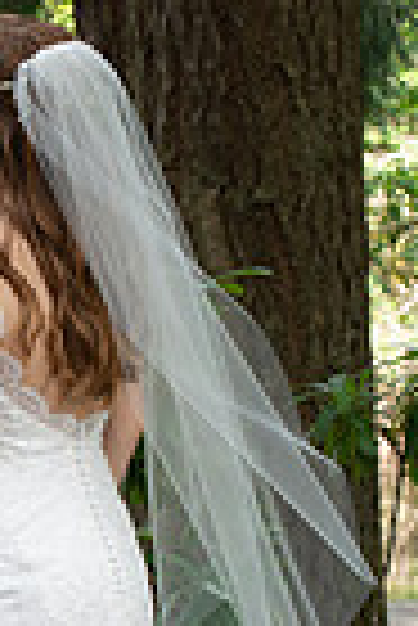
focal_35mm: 242
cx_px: -45
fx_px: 4204
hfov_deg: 5.7
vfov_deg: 8.5
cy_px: 509
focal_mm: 75
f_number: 9
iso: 800
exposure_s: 1/160
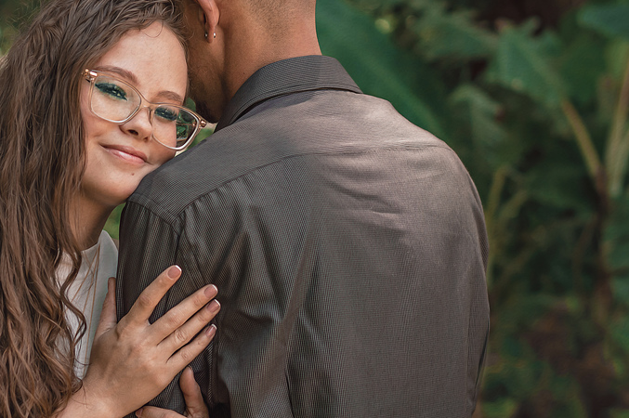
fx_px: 2322
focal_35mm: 133
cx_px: 134
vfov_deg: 10.3
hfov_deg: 15.3
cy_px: 145
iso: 100
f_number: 2.8
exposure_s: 1/400
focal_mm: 50
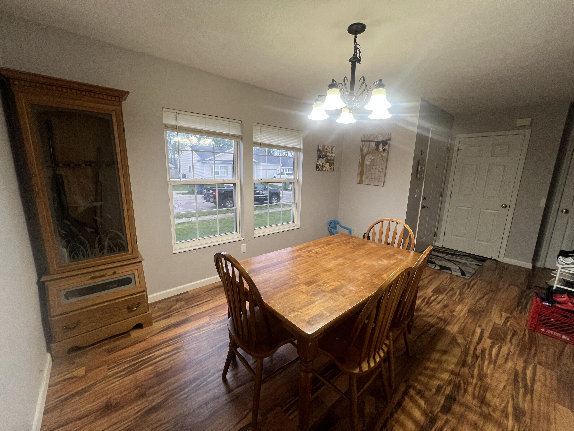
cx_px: 287
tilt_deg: -11.4
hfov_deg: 106.2
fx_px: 216
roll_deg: -1.4
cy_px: 216
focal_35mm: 13
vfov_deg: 89.9
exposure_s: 1/60
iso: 125
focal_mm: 1.57
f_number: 1.8
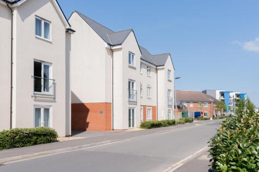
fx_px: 201
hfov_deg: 65.5
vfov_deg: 46.4
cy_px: 86
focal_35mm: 28
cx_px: 130
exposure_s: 1/200
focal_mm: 28
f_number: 10
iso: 200
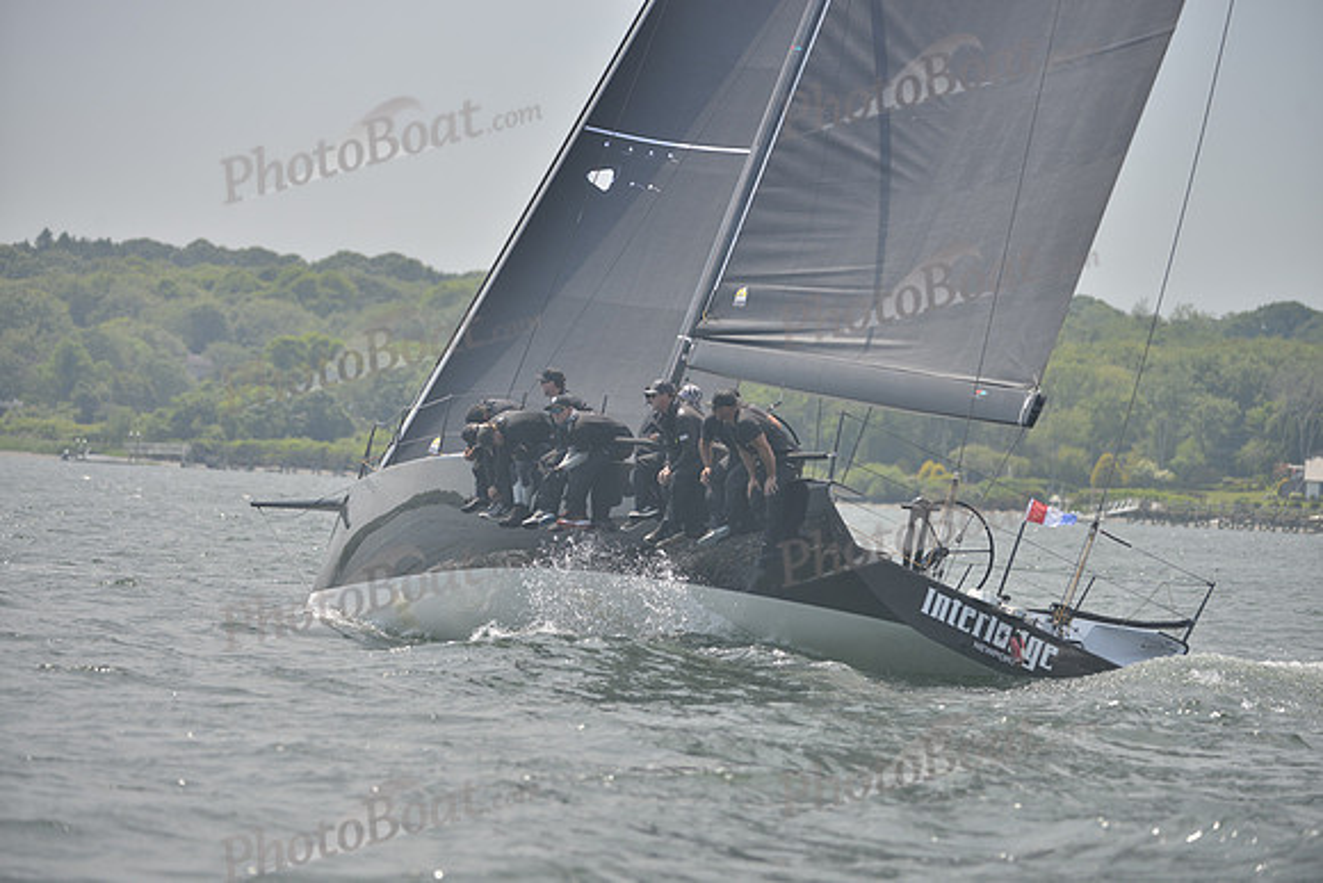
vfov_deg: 6.9
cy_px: 442
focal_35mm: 200
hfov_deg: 10.3
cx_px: 662
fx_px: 7351
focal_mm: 200
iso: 200
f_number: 4
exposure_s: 1/1600
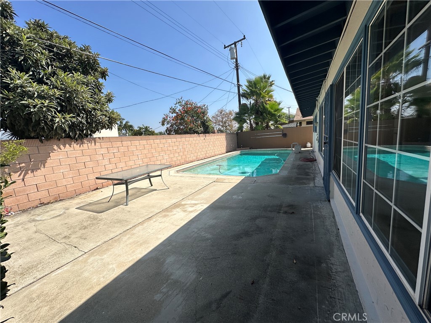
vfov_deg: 85.7
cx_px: 216
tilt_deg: -7.7
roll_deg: +3.7
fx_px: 174
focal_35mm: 14
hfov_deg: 102.1
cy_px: 162
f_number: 2.2
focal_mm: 2.22
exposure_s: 1/2564
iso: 50
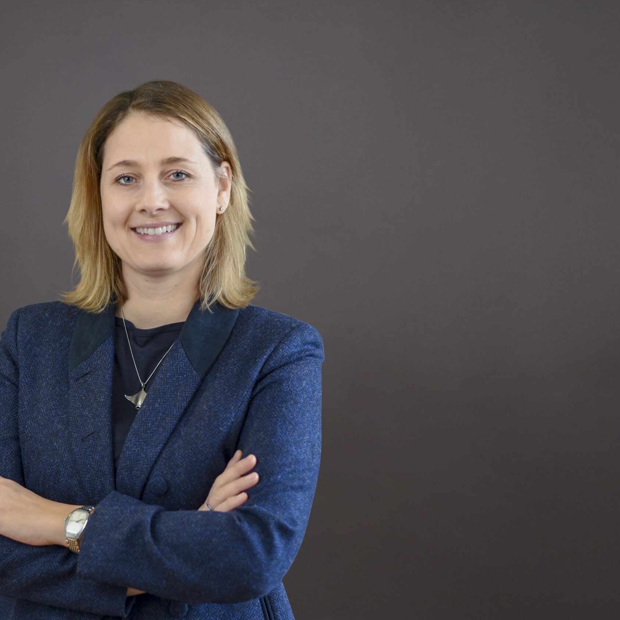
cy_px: 310
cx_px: 179
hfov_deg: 31.8
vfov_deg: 32.2
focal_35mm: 53
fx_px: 1074
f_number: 8
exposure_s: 1/160
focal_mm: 41
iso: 100
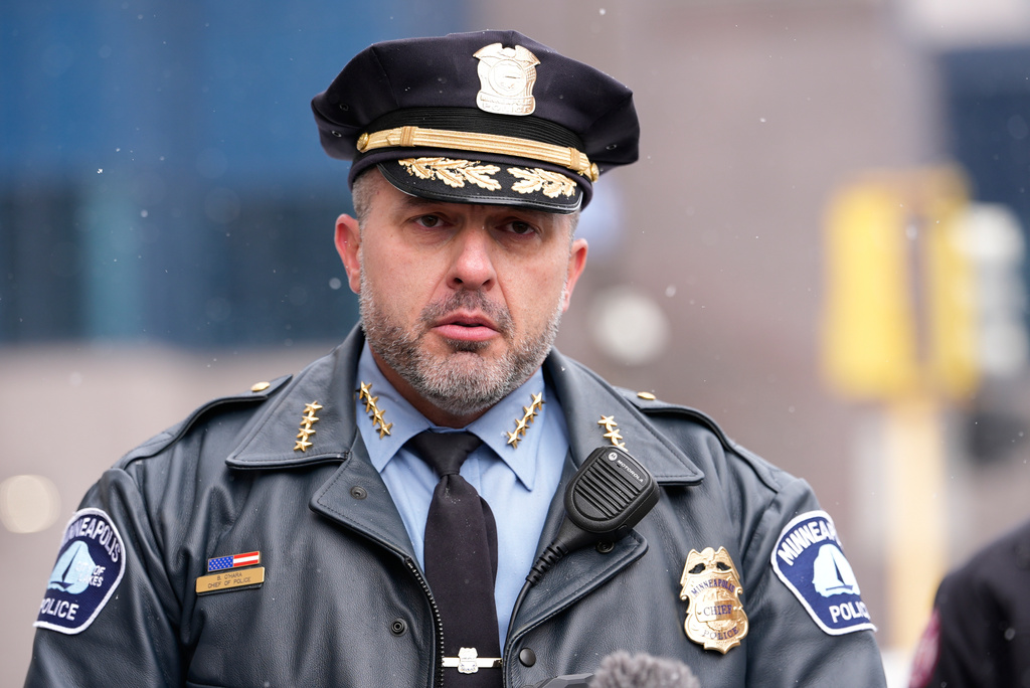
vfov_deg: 8.5
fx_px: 4637
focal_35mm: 162
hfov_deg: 12.7
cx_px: 515
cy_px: 344
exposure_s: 1/640
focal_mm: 108
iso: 250
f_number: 2.2
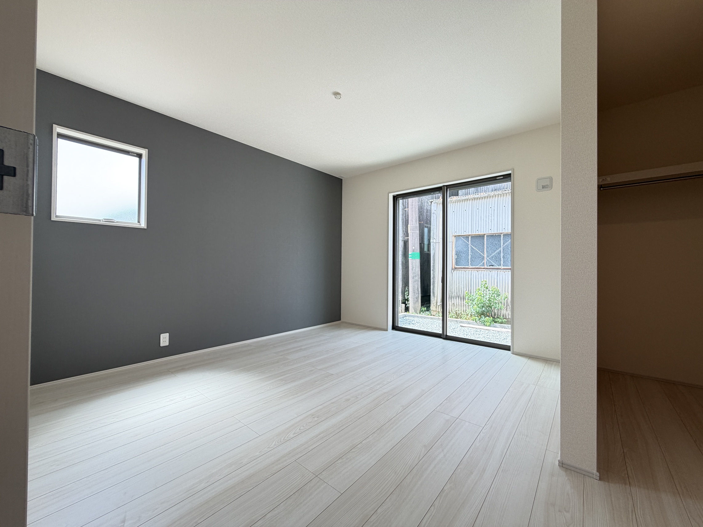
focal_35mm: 14
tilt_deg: +0.5
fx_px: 284
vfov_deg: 85.7
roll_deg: -0.5
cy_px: 264
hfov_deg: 102.1
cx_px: 352
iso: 64
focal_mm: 2.22
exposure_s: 1/121
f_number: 2.2
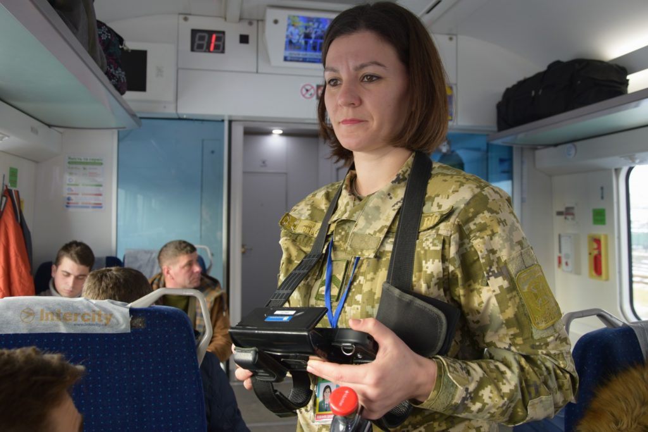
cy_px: 216
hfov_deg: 59.5
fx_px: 567
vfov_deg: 41.7
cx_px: 324
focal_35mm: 32
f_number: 4
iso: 400
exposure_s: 1/60
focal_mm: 21
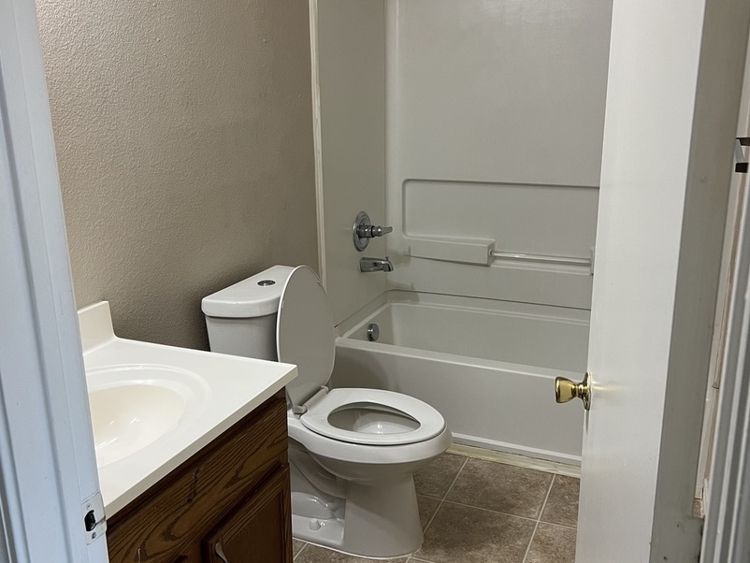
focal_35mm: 35
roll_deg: +0.4
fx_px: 759
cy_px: 298
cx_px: 372
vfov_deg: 40.7
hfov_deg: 52.6
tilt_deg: -16.7
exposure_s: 1/60
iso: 100
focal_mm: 5.7
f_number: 1.5
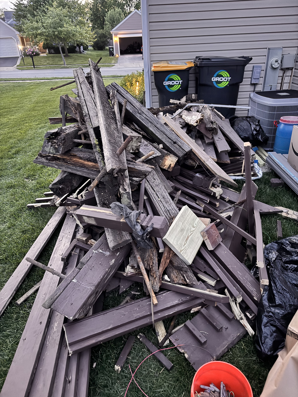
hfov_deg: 56.8
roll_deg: +3.2
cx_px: 149
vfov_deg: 71.6
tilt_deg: -29.2
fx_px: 275
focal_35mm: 24
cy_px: 198
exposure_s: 1/15
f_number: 1.78
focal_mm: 6.76
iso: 1000
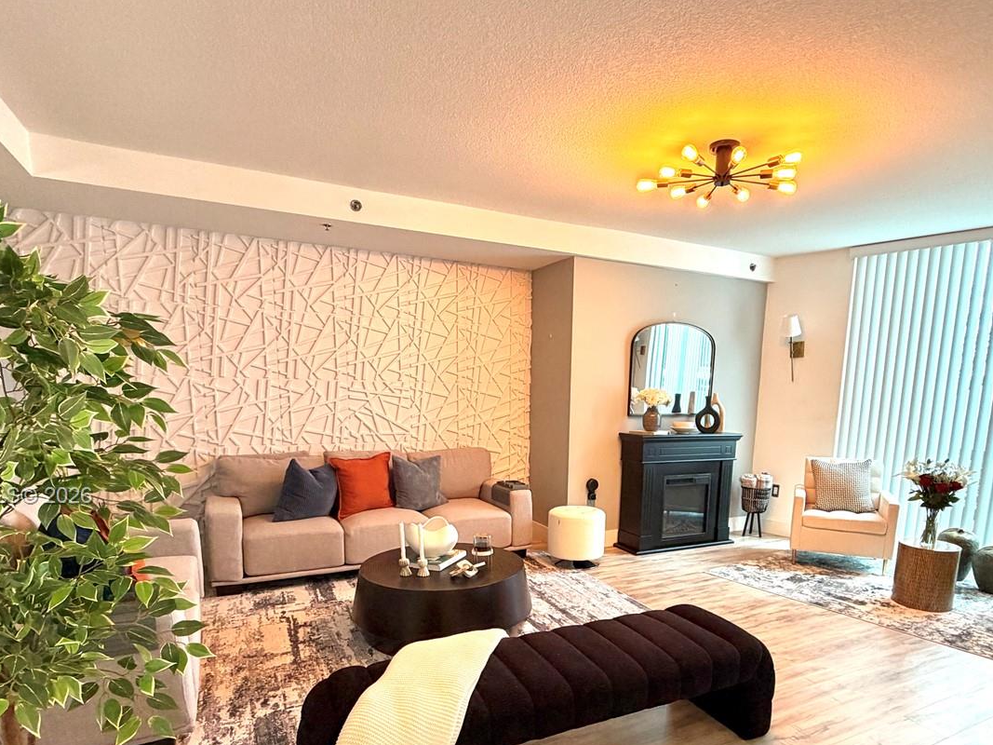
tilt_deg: -10.1
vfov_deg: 61.9
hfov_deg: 78.8
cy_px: 497
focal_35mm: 21
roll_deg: -0.6
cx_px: 547
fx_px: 602
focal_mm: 2.22
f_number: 2.2
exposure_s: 1/60
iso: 160
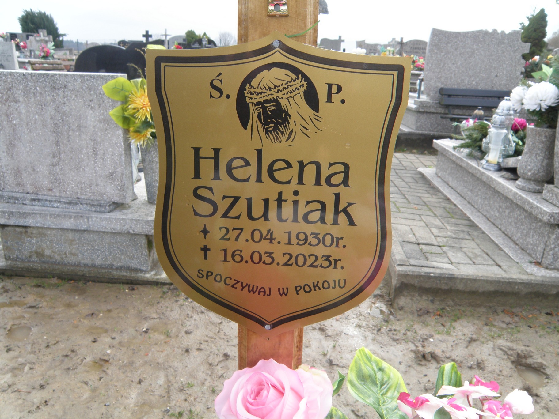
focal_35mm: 26
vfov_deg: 53.1
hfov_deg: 67.3
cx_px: 280
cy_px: 210
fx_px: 420
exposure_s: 1/80
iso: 64
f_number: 5.6
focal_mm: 4.6
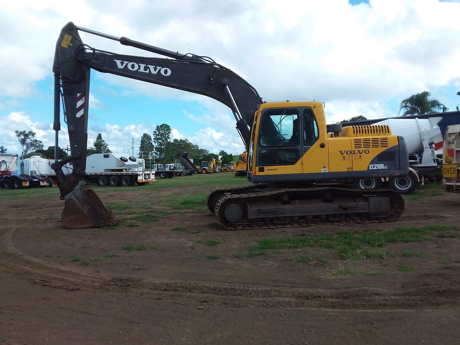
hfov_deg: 63.4
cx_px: 230
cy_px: 172
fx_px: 372
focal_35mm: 28
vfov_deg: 49.8
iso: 40
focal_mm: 2.91
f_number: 1.9
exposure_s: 1/1203
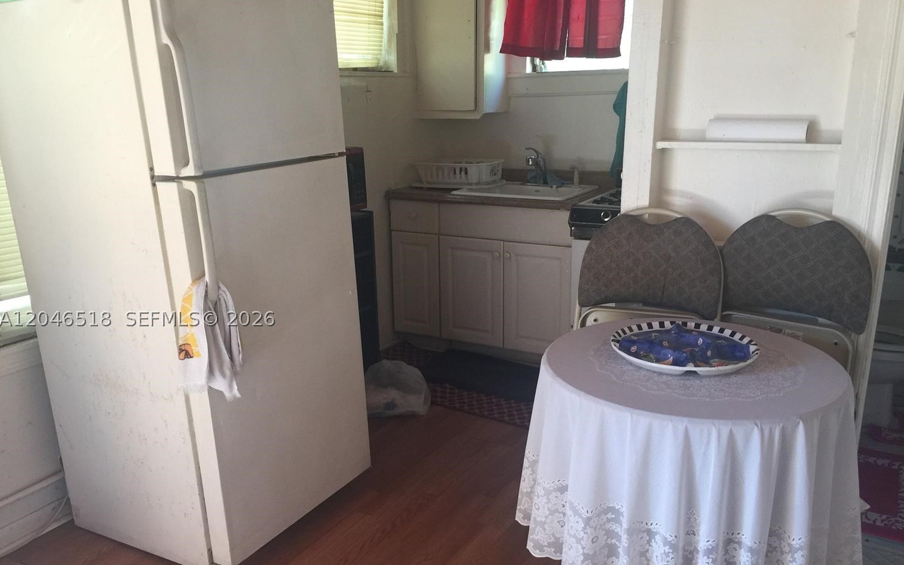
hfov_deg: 61.2
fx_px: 764
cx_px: 449
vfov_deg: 40.5
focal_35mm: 31
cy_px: 318
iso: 50
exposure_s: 1/30
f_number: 2.2
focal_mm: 4.15
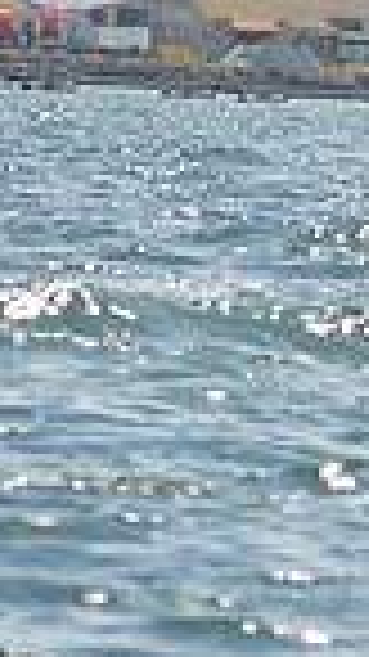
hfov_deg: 1.6
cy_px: 140
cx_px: 976
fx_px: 13009
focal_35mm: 747
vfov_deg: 2.9
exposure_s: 1/640
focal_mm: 120
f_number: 6.3
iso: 100
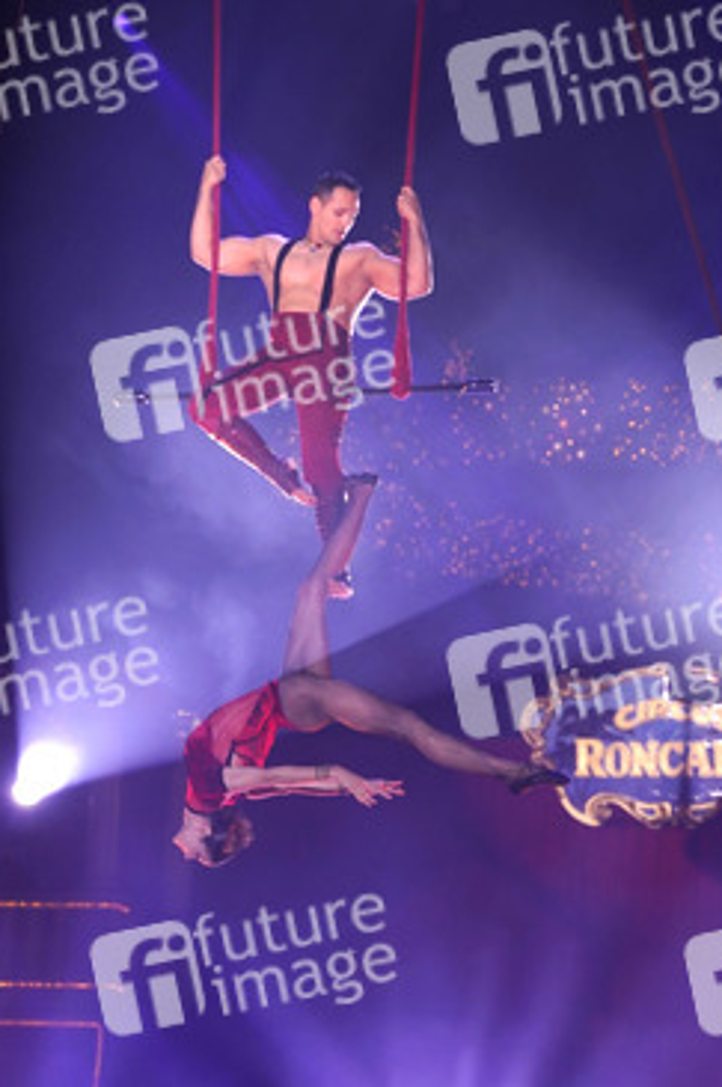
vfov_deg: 24.8
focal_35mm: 82
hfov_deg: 16.6
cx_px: 330
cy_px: 520
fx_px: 2474
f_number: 3.5
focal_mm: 75
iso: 1000
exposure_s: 1/500
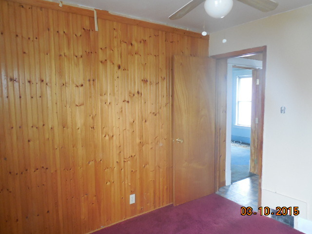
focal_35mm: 25
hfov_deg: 69.4
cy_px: 117
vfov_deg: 54.9
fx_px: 225
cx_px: 156
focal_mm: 4.5
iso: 400
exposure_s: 1/20
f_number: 3.3
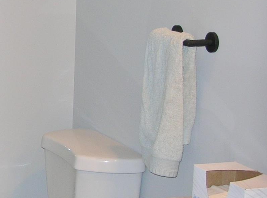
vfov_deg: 14.3
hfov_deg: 18.4
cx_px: -33
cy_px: 81
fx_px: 792
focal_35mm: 103
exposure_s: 1/60.1
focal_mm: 6
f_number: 2.7
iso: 50
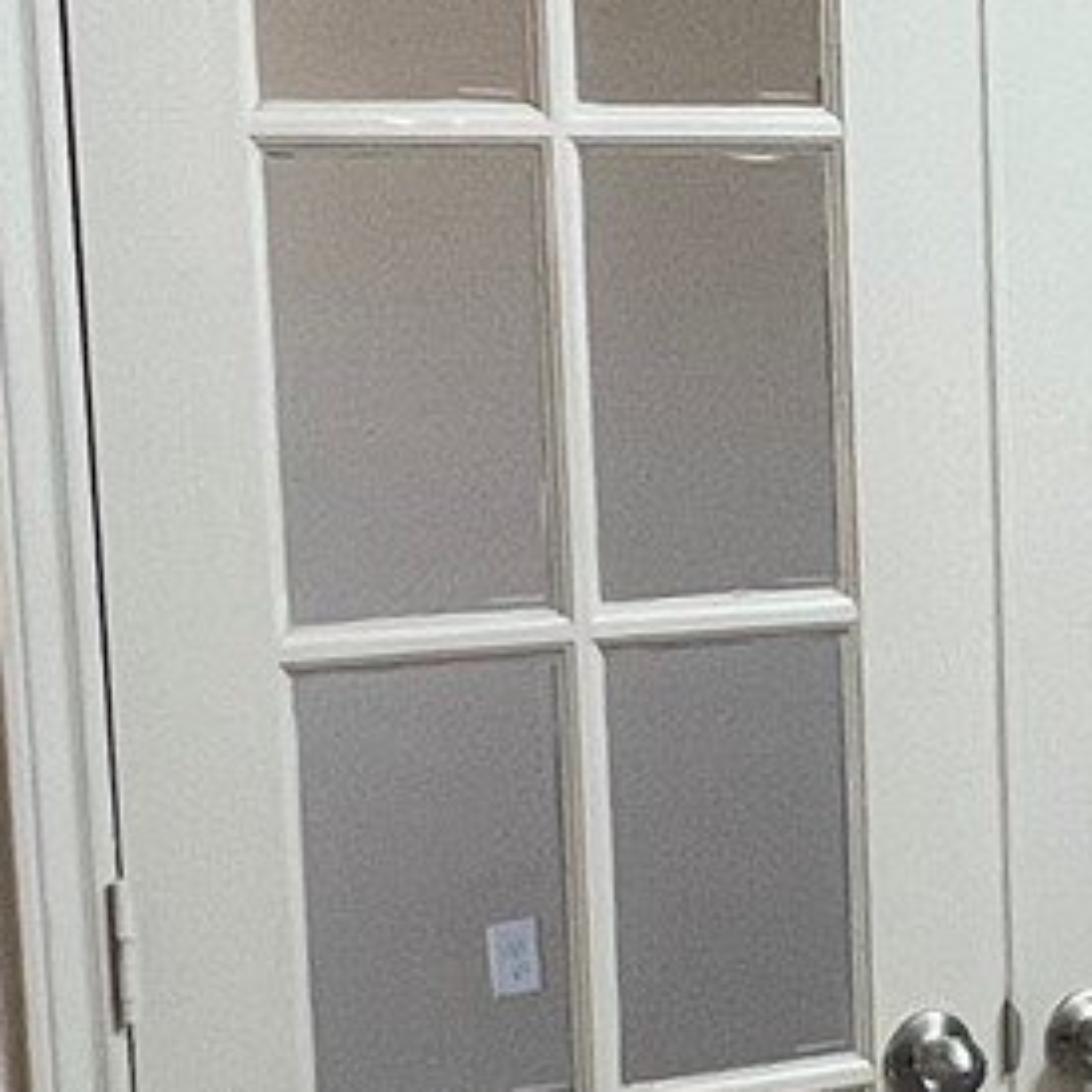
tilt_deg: -8.4
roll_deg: +0.8
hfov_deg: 18.4
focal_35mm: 86
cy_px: 642
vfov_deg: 20.2
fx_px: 3069
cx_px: 1510
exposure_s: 1/120
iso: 200
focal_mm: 1.57
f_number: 1.8
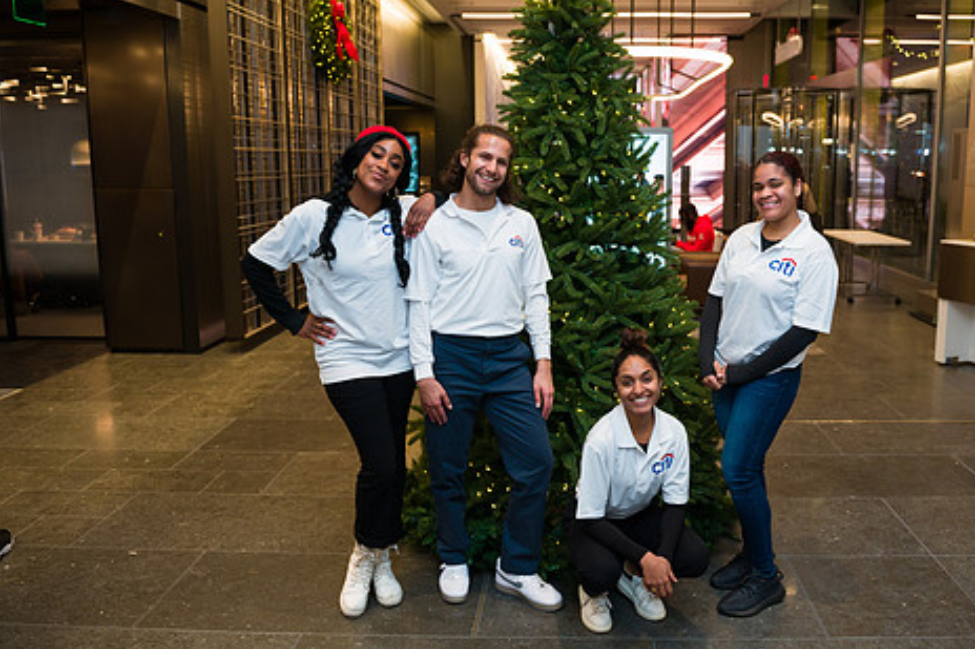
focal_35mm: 30
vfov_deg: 43.5
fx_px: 812
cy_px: 296
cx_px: 565
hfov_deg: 61.6
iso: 400
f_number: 4
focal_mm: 24
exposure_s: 1/200
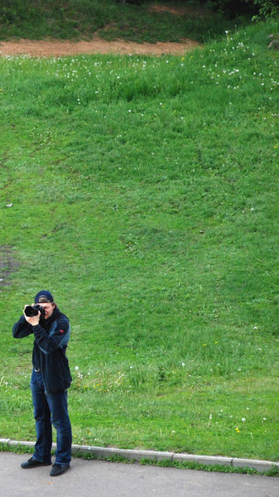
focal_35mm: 248
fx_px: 3263
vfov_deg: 8.7
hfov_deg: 4.9
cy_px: 248
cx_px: -90
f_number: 8
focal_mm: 105
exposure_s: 1/1000
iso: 1000
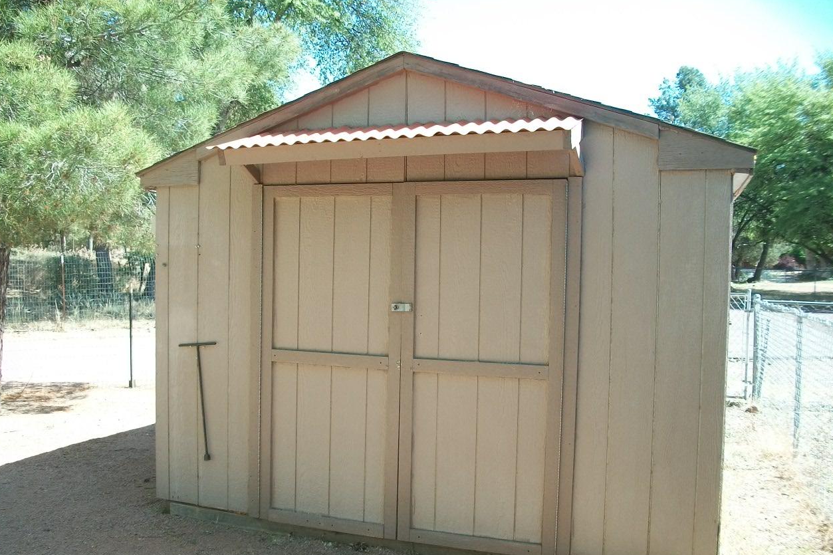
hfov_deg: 55.8
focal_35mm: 34
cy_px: 317
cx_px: 416
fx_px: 787
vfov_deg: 38.8
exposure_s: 1/250
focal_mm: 5.7
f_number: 2.9
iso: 80
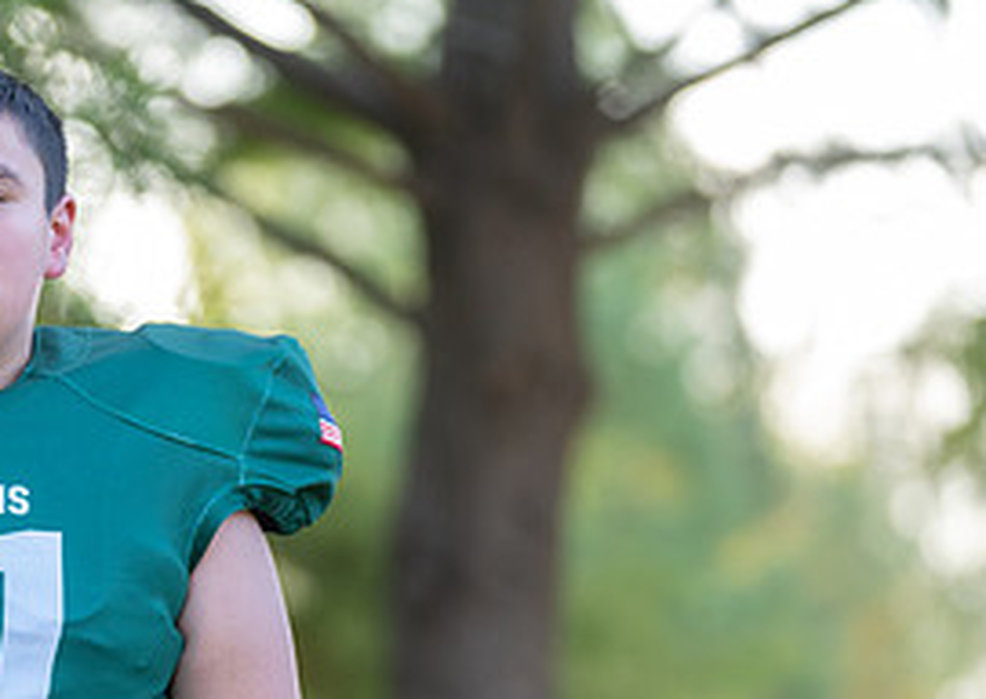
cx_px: 76
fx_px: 8350
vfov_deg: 4.8
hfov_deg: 6.7
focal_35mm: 299
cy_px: 617
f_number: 2.8
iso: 250
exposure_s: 1/320
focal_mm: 131
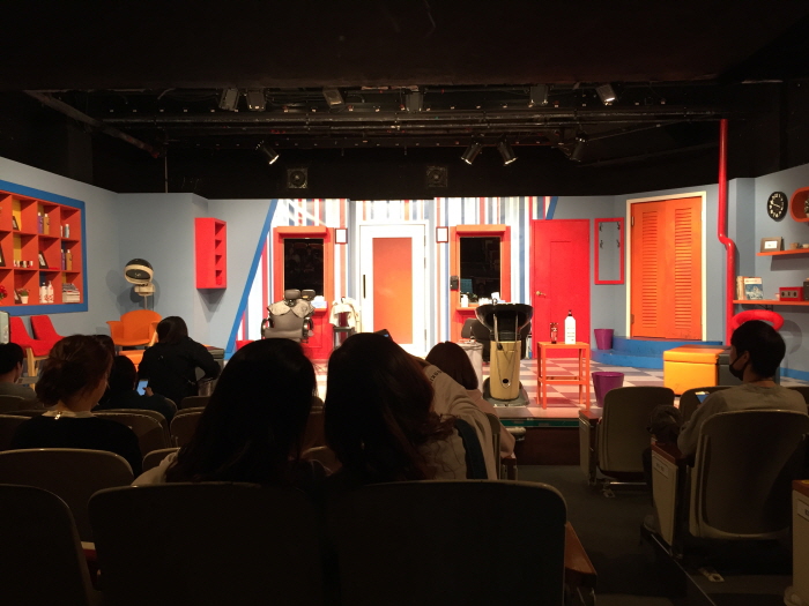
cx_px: 404
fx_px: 678
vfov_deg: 48.2
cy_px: 303
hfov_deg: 61.7
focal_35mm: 29
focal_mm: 4.15
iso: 64
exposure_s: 1/30
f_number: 2.2
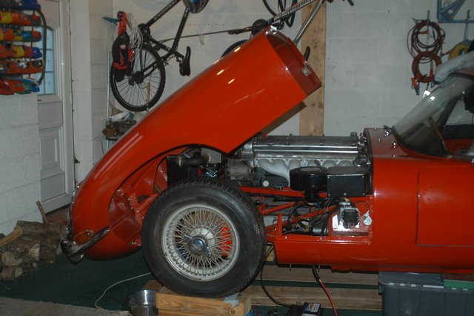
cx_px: 237
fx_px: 553
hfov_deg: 46.4
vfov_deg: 31.9
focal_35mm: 42
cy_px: 158
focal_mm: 28
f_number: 3.5
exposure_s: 1/60
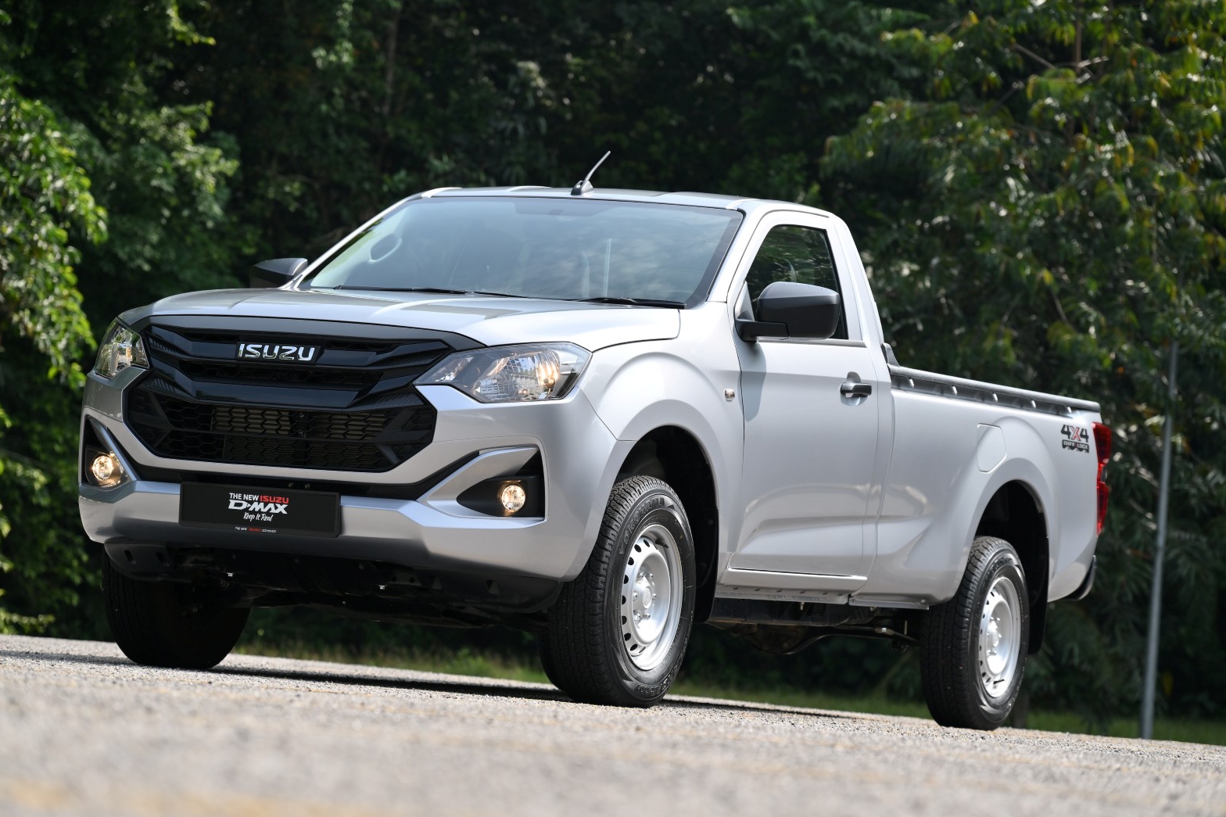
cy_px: 415
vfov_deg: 11.1
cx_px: 613
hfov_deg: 16.5
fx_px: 4222
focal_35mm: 124
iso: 250
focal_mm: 120
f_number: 5
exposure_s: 1/1600
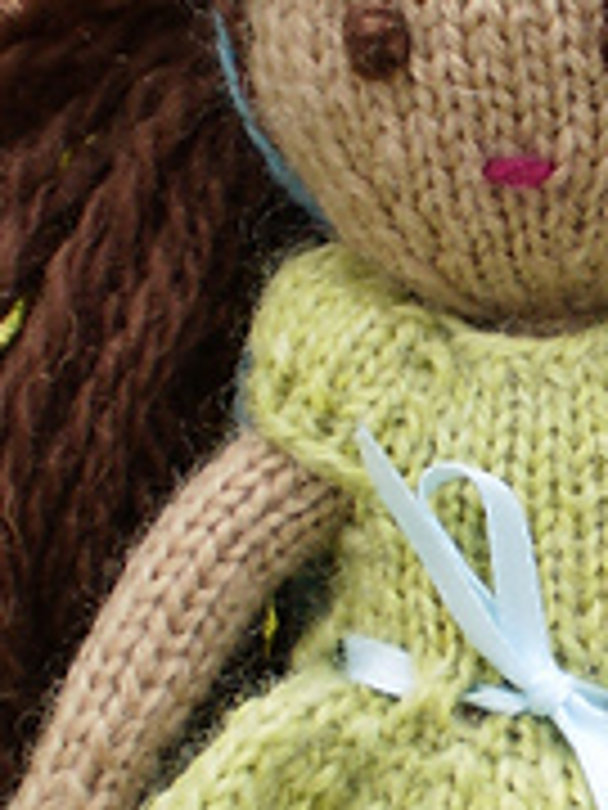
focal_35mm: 149
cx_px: 644
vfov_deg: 13.3
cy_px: 423
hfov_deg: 9.9
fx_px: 3489
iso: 64
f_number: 3.5
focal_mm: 7.4
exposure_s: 1/250
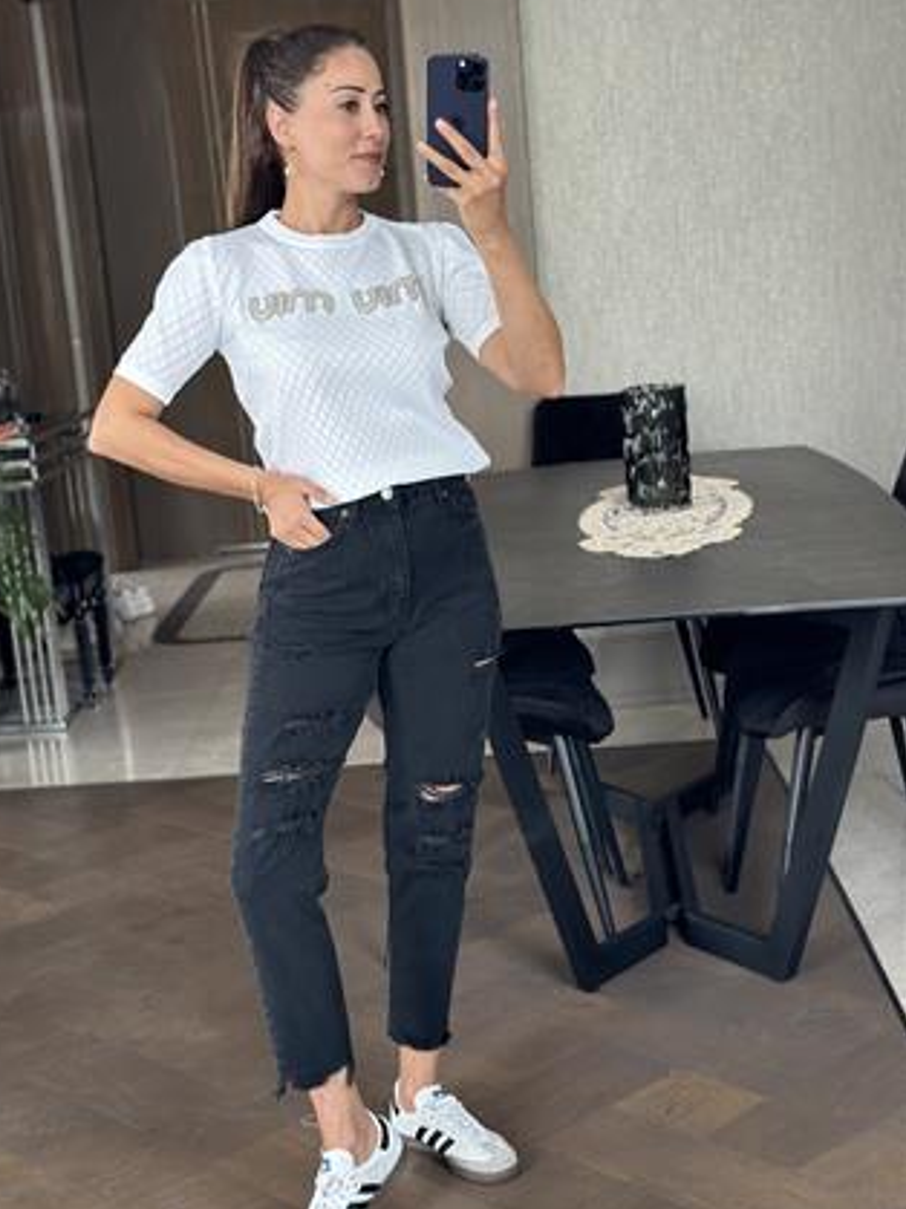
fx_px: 2025
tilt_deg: -17.3
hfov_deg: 25.2
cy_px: 635
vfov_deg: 33.2
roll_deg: +4.4
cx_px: 364
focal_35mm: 58
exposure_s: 1/60
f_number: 1.78
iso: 160
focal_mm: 6.86
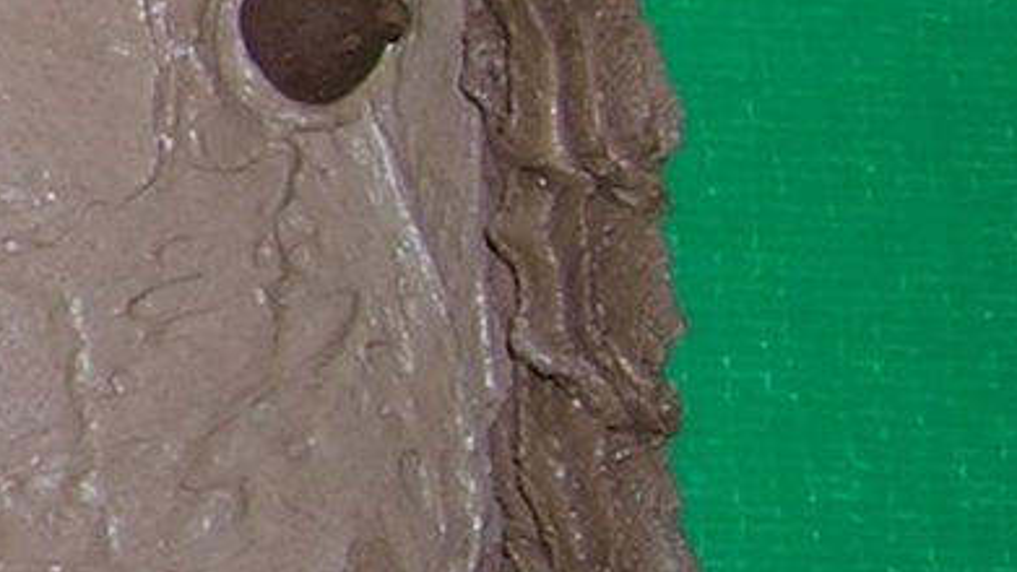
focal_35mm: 194
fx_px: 5232
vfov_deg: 6.2
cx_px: -1113
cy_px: 52
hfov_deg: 10.1
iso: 50
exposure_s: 1/60.1
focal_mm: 5.7
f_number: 2.9
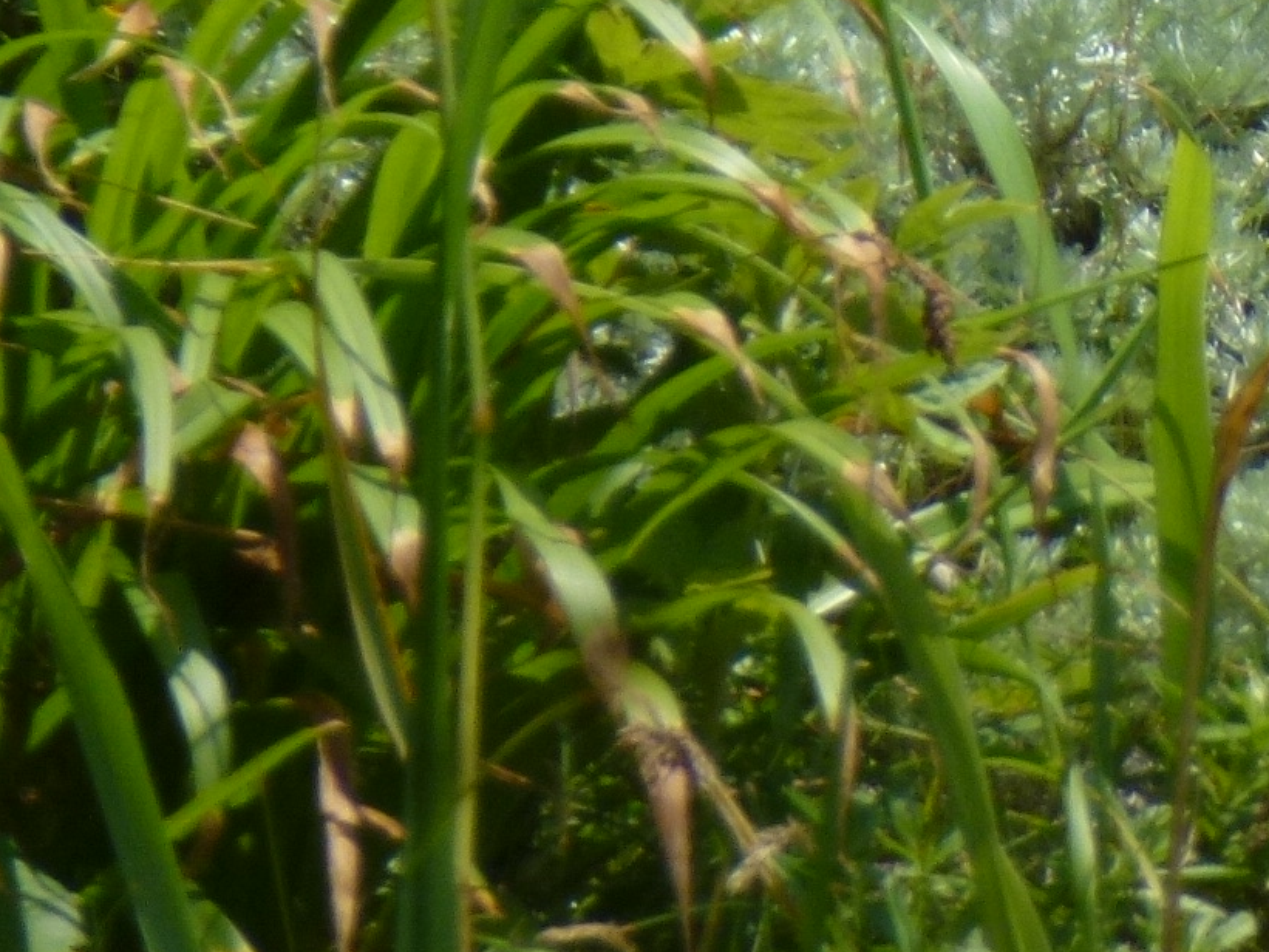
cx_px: 1271
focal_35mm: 1197
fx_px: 43888
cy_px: -379
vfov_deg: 1.2
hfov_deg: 1.7
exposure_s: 1/500
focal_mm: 68.8
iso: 125
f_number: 5.9
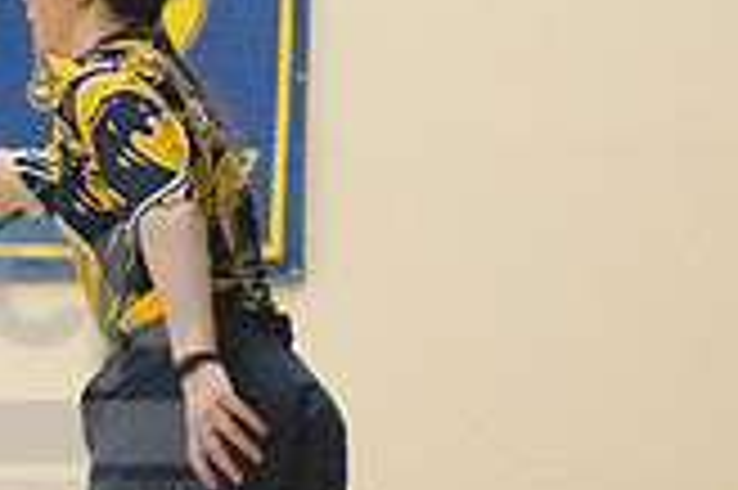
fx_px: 6676
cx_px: 72
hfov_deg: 6.3
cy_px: 344
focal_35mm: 326
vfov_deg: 4.2
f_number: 4.5
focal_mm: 92
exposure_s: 1/1250
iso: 10000
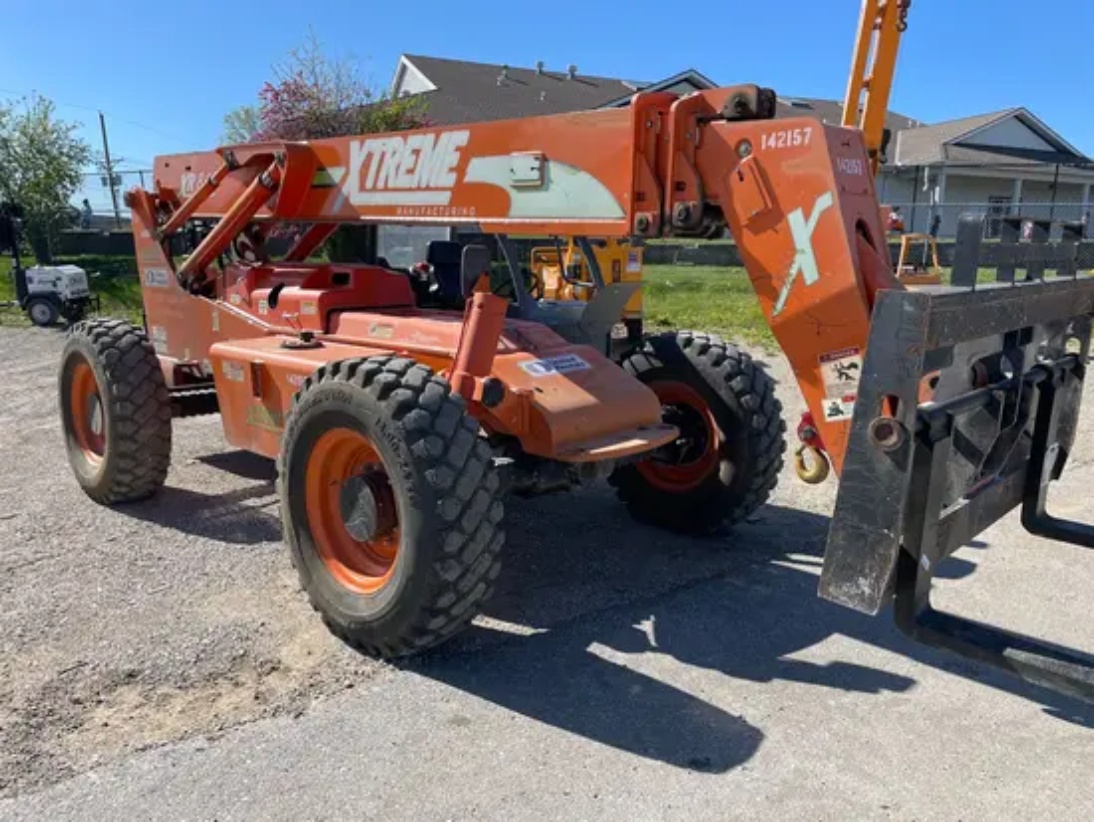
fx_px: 822
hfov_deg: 67.3
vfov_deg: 53.1
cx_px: 547
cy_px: 411
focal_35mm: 26
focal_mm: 4.2
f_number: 1.6
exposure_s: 1/1984
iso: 32
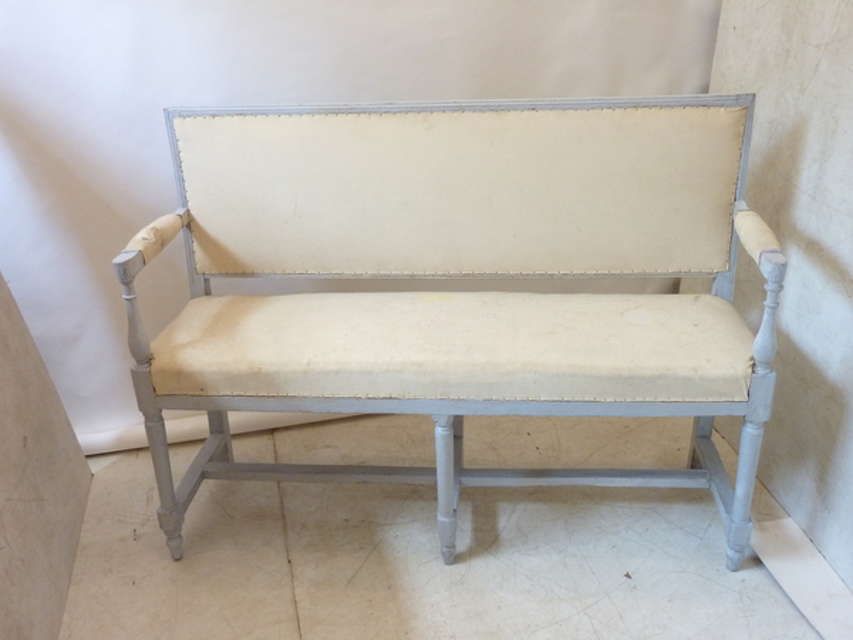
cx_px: 426
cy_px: 320
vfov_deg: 44.2
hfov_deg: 56.8
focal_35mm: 32
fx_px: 789
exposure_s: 1/30
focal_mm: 5.3
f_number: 3.5
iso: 320
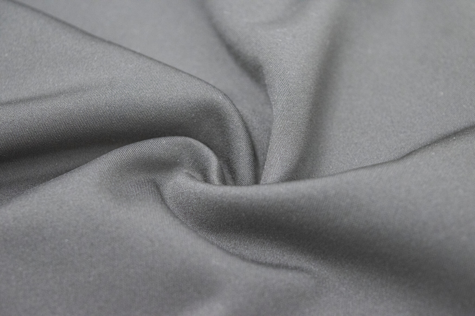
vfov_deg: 19.7
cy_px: 158
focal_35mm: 69
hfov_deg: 29.2
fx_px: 910
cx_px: 238
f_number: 5
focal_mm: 46
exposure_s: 1/60
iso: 3200
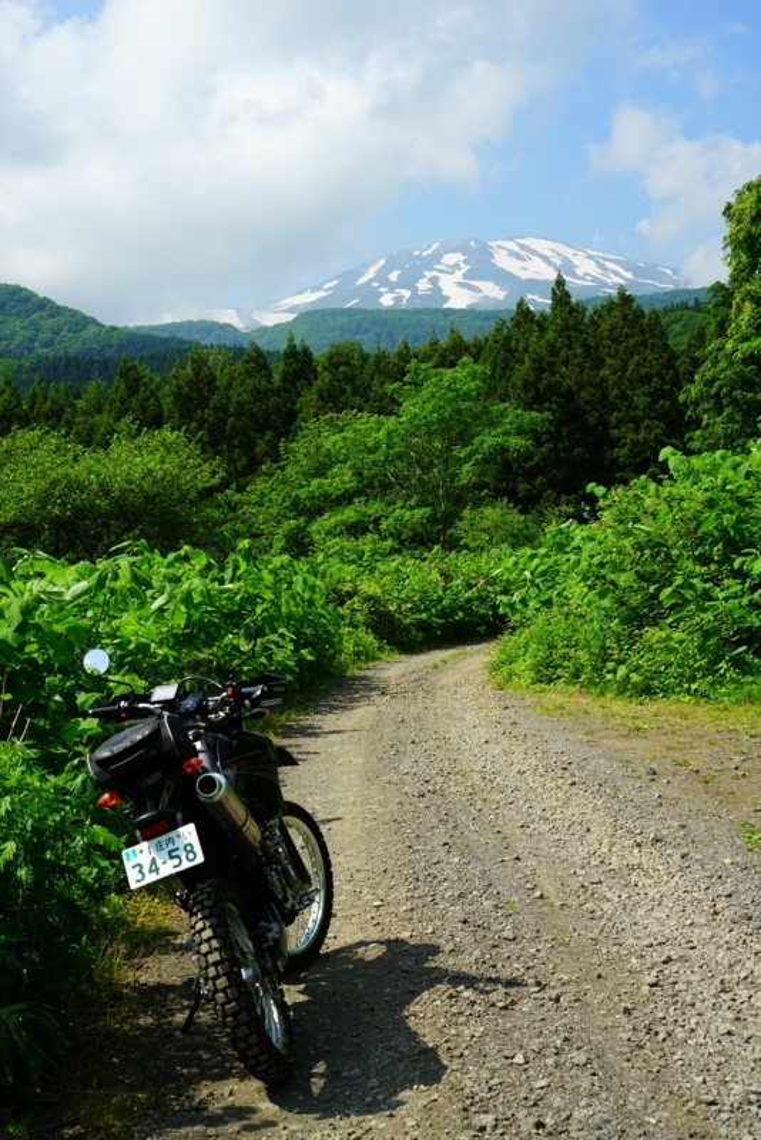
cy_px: 570
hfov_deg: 29.9
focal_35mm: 45
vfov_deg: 43.6
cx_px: 380
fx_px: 1426
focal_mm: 45
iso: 100
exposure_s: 1/125
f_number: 9.5
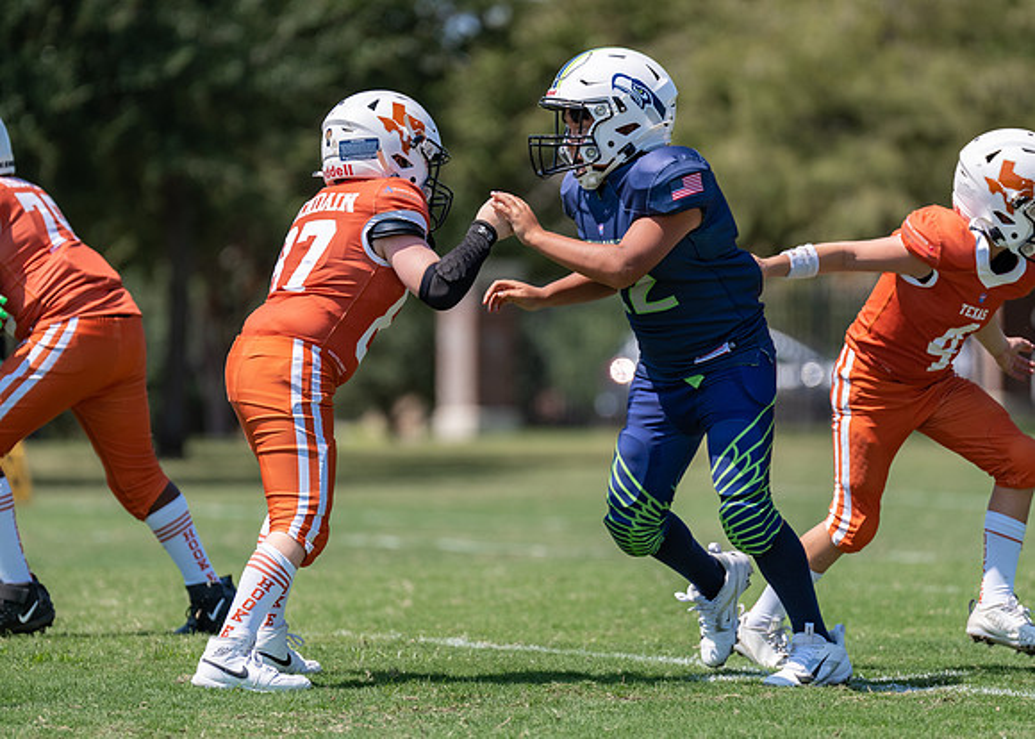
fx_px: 9387
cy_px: 372
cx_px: 498
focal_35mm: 319
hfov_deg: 6.3
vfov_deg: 4.5
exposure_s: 1/2000
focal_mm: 200
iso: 100
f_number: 2.8
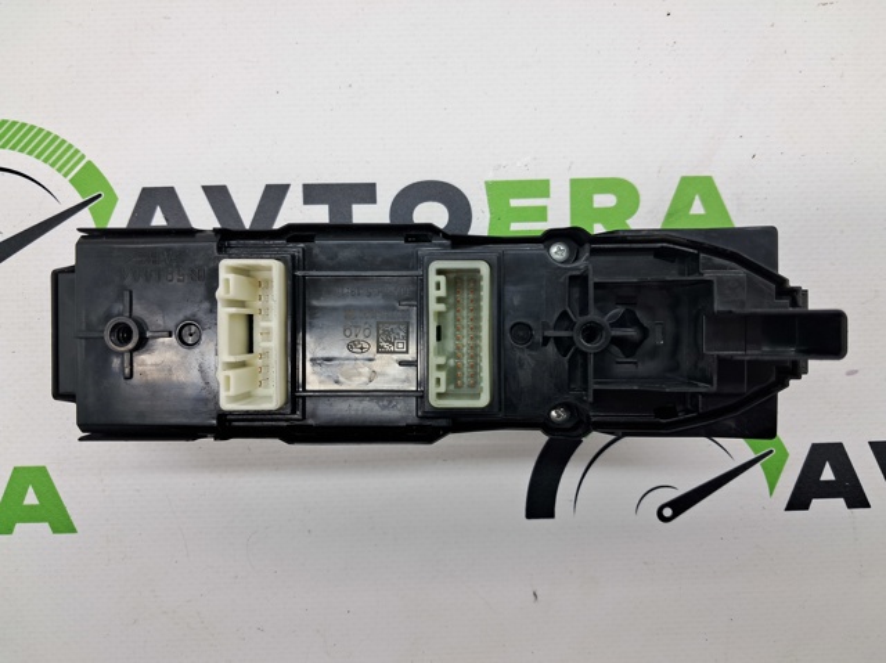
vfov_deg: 51.3
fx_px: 691
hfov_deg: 65.4
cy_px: 332
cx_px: 443
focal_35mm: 27
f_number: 1.8
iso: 50
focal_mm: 4
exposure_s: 1/50
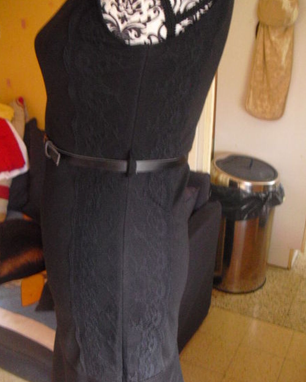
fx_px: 430
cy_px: 202
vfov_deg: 47.9
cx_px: 152
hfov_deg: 39.1
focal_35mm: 38
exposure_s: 1/8
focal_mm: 6.3
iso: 800
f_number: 3.1
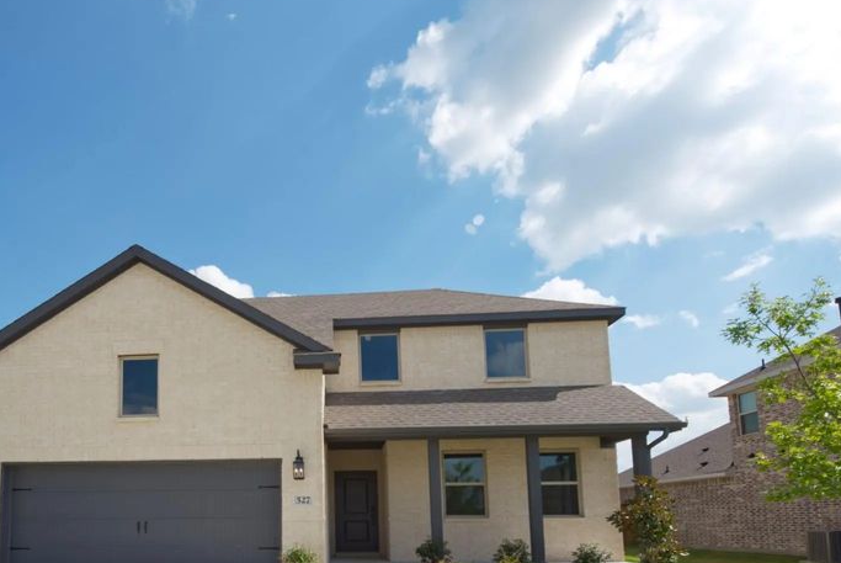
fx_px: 491
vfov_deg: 58.0
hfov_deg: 79.0
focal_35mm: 21
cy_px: 384
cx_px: 293
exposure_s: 1/200
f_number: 14
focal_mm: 14
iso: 100
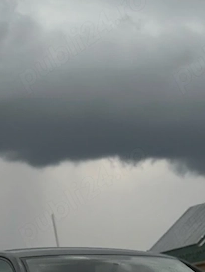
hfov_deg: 10.6
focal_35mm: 140
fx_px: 1104
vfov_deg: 14.0
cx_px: 121
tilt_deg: +6.1
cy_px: 218
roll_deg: +0.6
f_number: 1.78
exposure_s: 1/1323
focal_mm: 6.86
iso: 80
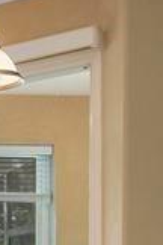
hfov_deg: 11.9
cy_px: 283
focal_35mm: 101
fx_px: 686
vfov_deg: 19.2
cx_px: -179
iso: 800
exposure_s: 1/15
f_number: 8
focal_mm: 16
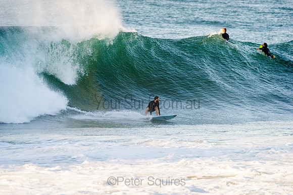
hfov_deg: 4.1
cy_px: 98
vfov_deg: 2.8
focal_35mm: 500
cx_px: 146
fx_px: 4071
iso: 500
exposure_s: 1/1600
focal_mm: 500
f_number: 5.6
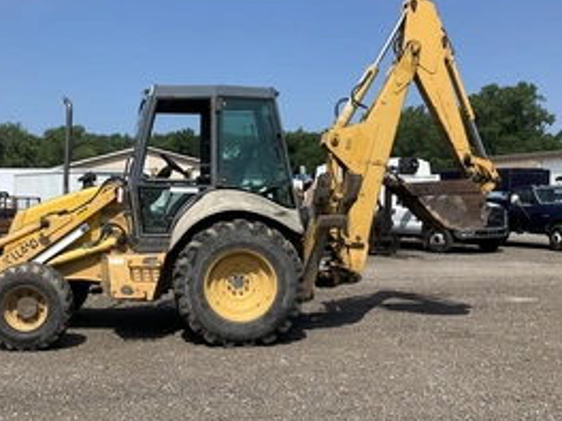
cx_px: 192
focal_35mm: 44
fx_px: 714
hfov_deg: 42.4
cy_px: 221
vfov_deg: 32.9
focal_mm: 3
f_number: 1.8
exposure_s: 1/2427
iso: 25
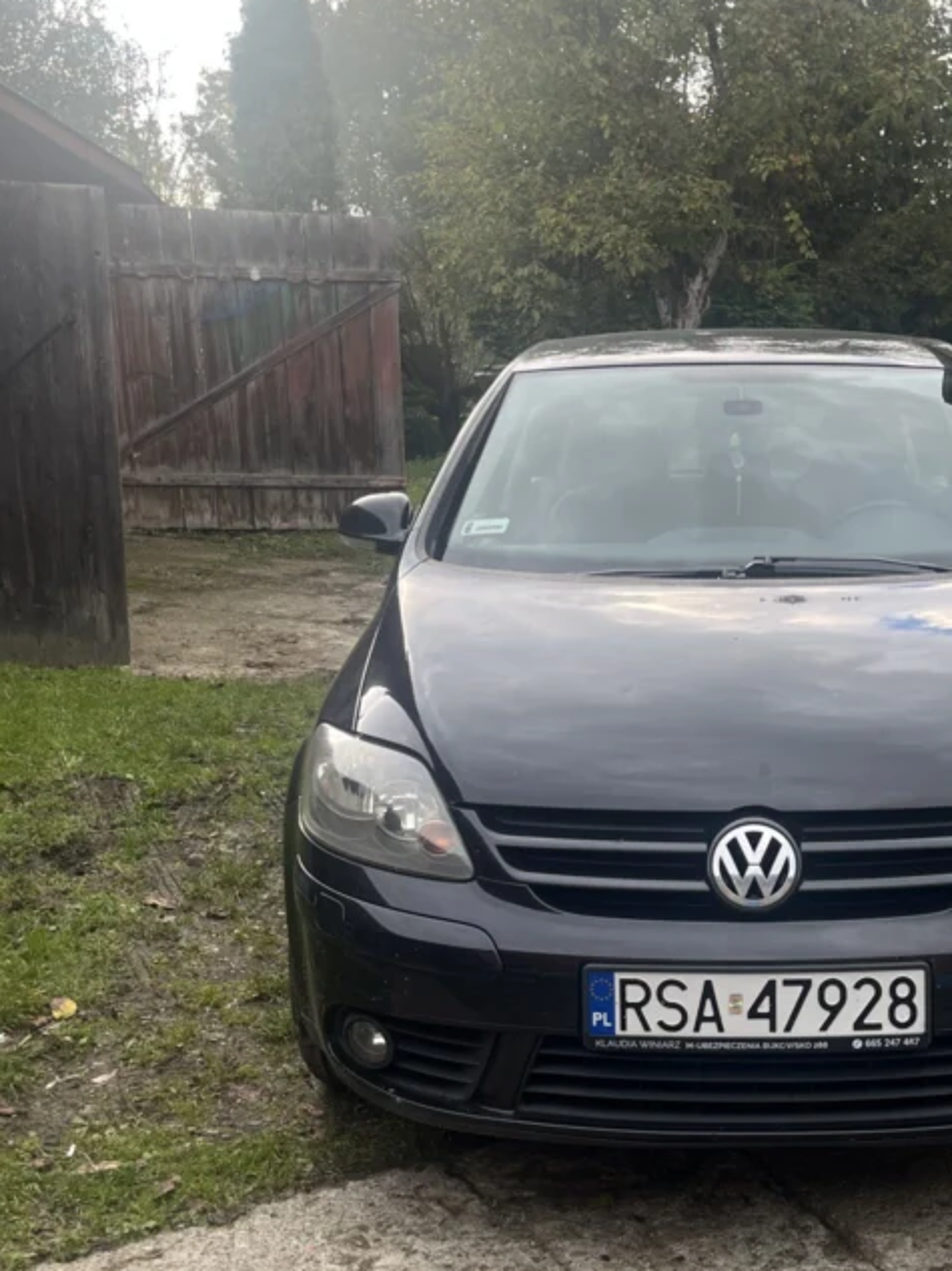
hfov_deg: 33.5
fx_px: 1541
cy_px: 756
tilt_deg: -17.8
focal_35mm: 42
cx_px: 736
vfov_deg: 44.6
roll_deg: -0.9
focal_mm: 5.1
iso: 64
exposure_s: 1/122
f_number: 1.6
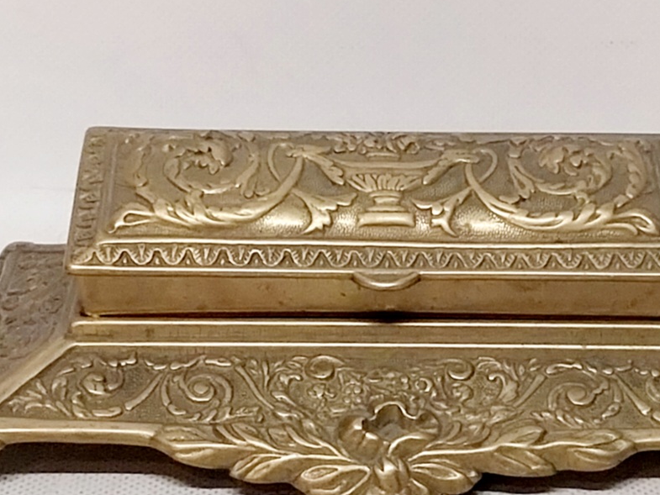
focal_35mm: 51
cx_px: 391
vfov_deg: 28.5
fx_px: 973
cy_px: 306
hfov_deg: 37.4
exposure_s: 1/50
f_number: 1.8
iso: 80
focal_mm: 4
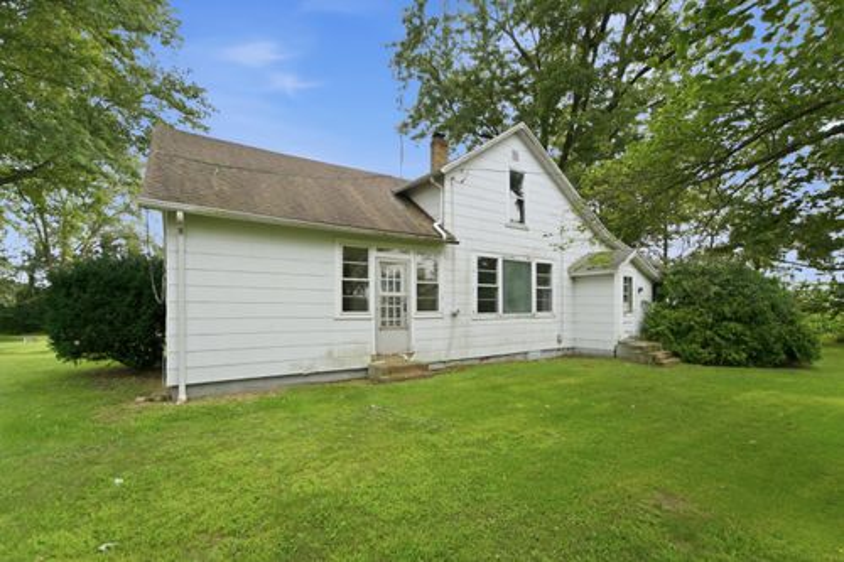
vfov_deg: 81.2
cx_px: 422
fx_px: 328
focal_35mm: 14
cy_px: 281
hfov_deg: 104.3
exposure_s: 1/80
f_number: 7.1
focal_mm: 14
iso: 100
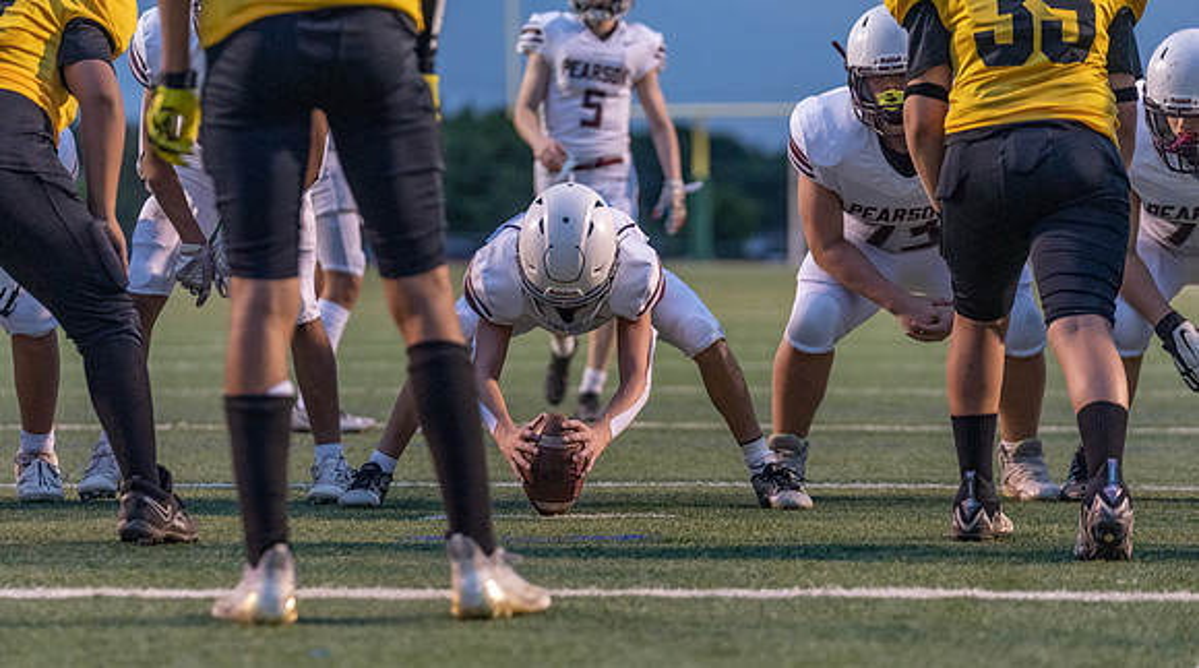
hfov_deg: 12.0
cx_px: 599
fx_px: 5701
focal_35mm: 180
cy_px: 399
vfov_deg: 6.7
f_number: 3.5
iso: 5000
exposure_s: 1/1000
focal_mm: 167
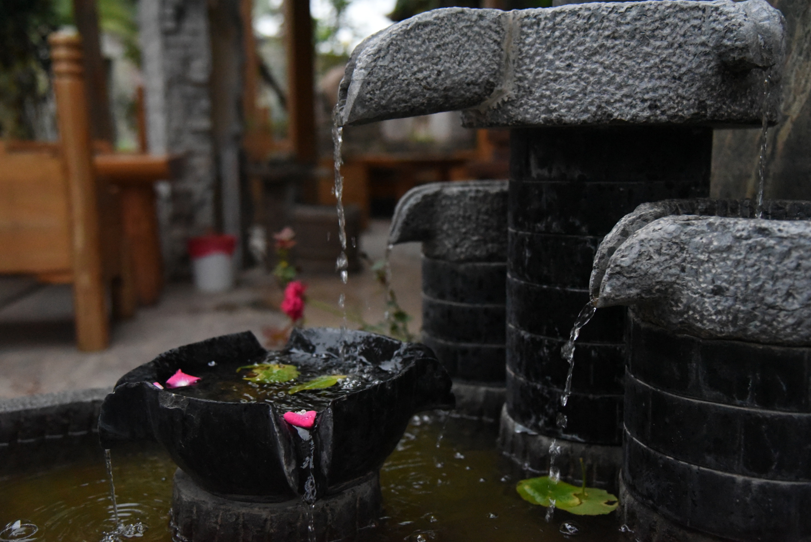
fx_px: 857
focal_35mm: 38
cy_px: 271
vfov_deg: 35.1
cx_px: 406
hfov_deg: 50.7
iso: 12800
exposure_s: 1/200
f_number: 4
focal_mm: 38
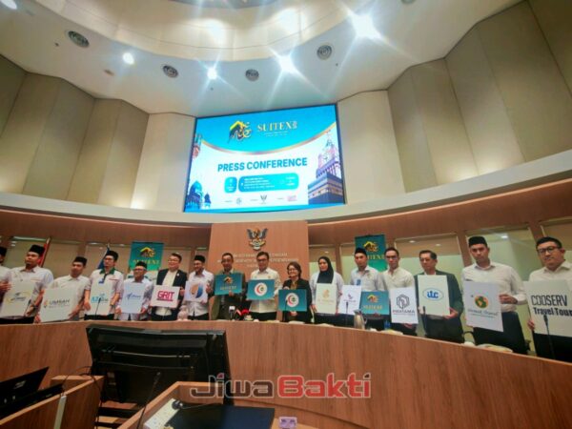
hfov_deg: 110.5
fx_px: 198
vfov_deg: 94.5
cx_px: 286
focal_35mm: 12
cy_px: 214
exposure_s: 1/60.2
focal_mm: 1.82
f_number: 2
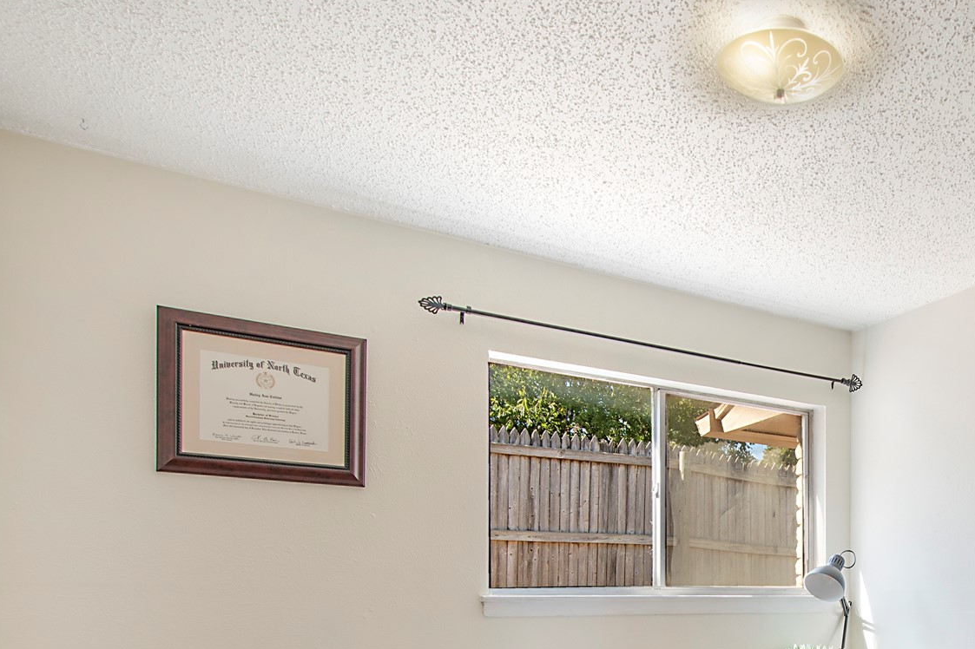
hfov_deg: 59.0
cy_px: 598
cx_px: 771
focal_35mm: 29
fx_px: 785
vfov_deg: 41.0
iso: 100
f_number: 6.3
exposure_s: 1/125
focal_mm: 10
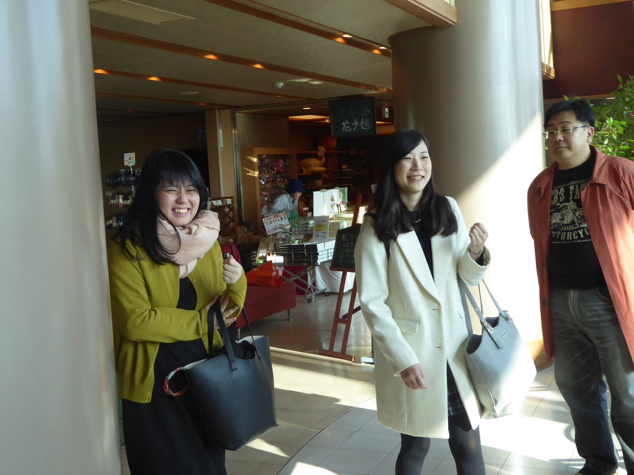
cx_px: 317
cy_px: 238
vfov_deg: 31.5
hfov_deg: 41.2
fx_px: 843
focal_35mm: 46
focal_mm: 7.8
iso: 320
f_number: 3.9
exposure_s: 1/250
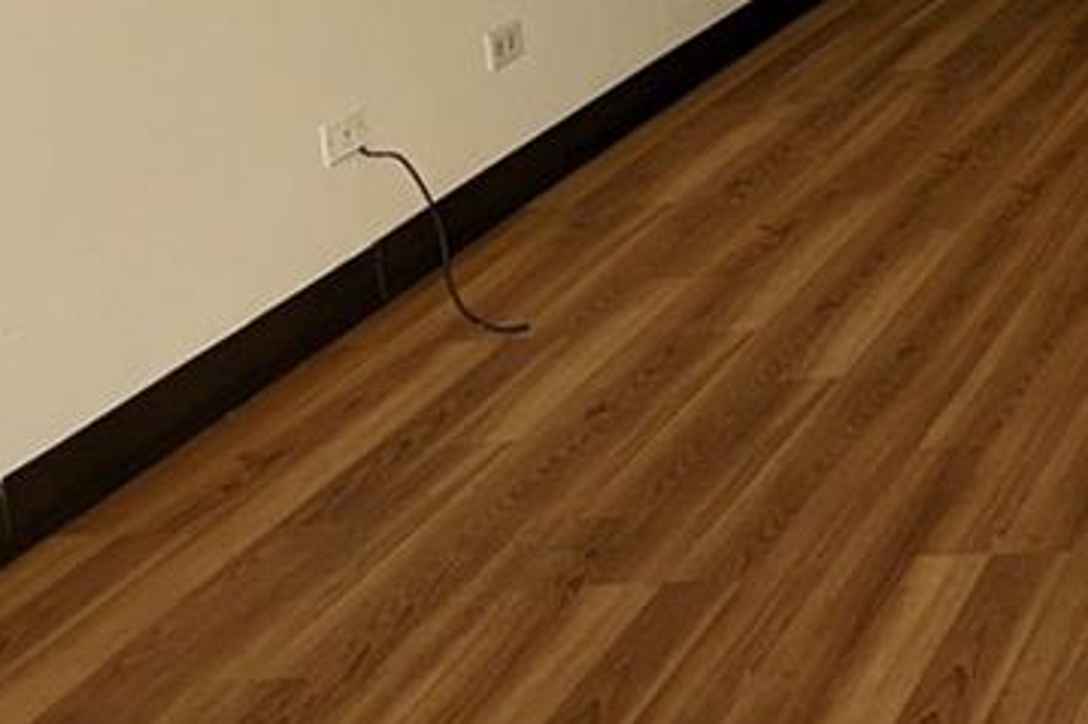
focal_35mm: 74
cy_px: -242
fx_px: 2235
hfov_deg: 22.0
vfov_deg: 17.2
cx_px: 1691
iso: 51
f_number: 2.2
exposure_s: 1/151
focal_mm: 2.35
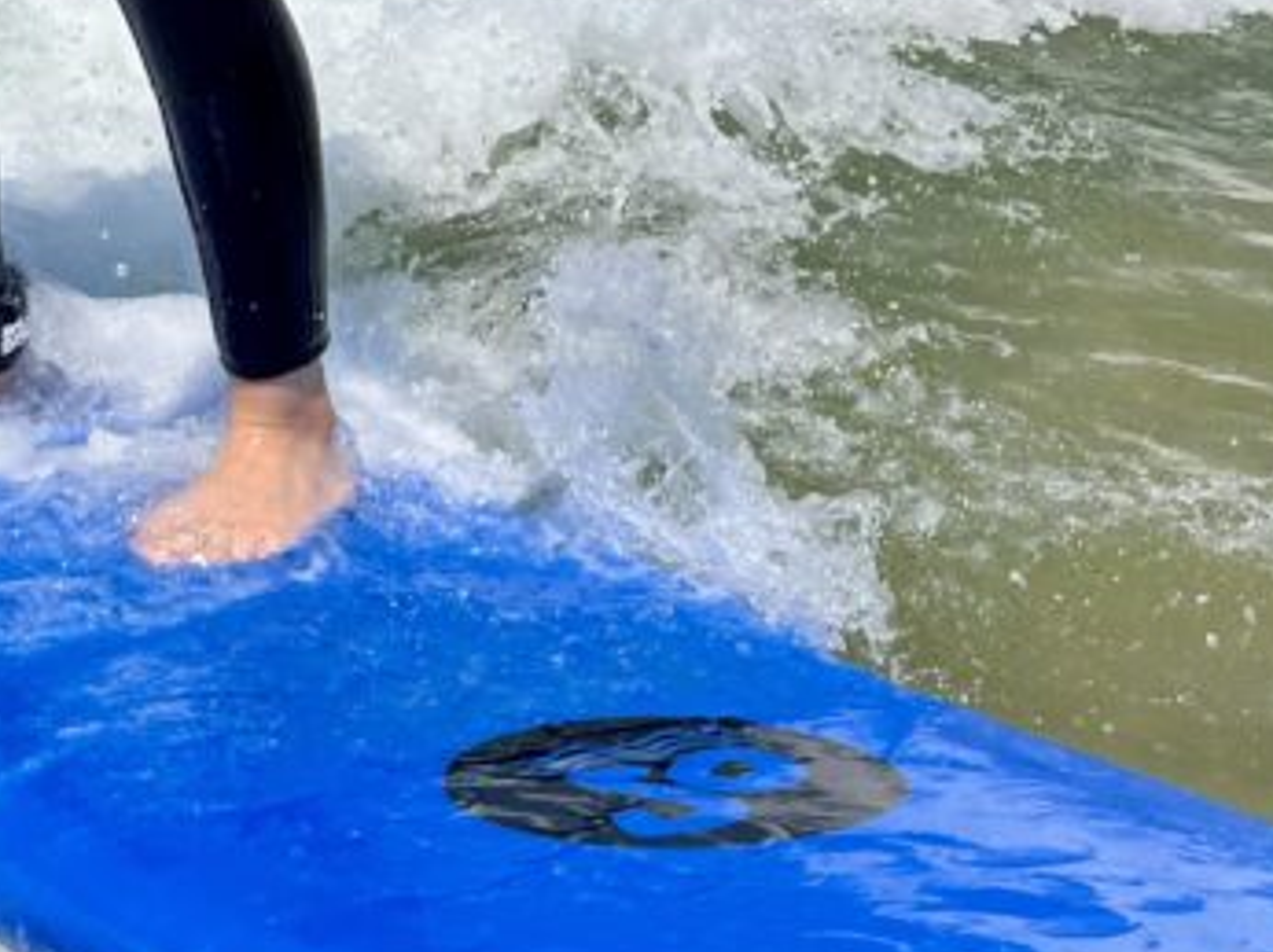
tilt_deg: -13.1
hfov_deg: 25.3
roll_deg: -1.3
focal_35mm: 77
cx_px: 500
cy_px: -55
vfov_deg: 18.5
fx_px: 2830
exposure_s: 1/6494
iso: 50
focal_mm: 5.1
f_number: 1.6
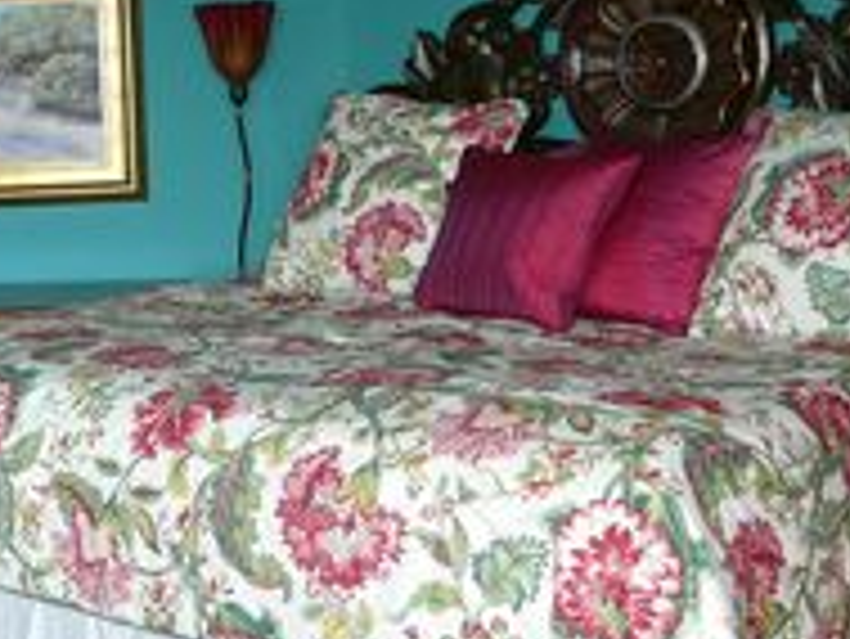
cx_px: 252
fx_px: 1671
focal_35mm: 68
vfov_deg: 21.6
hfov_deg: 28.3
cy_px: 428
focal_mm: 5.2
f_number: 2.8
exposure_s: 1/50
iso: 100
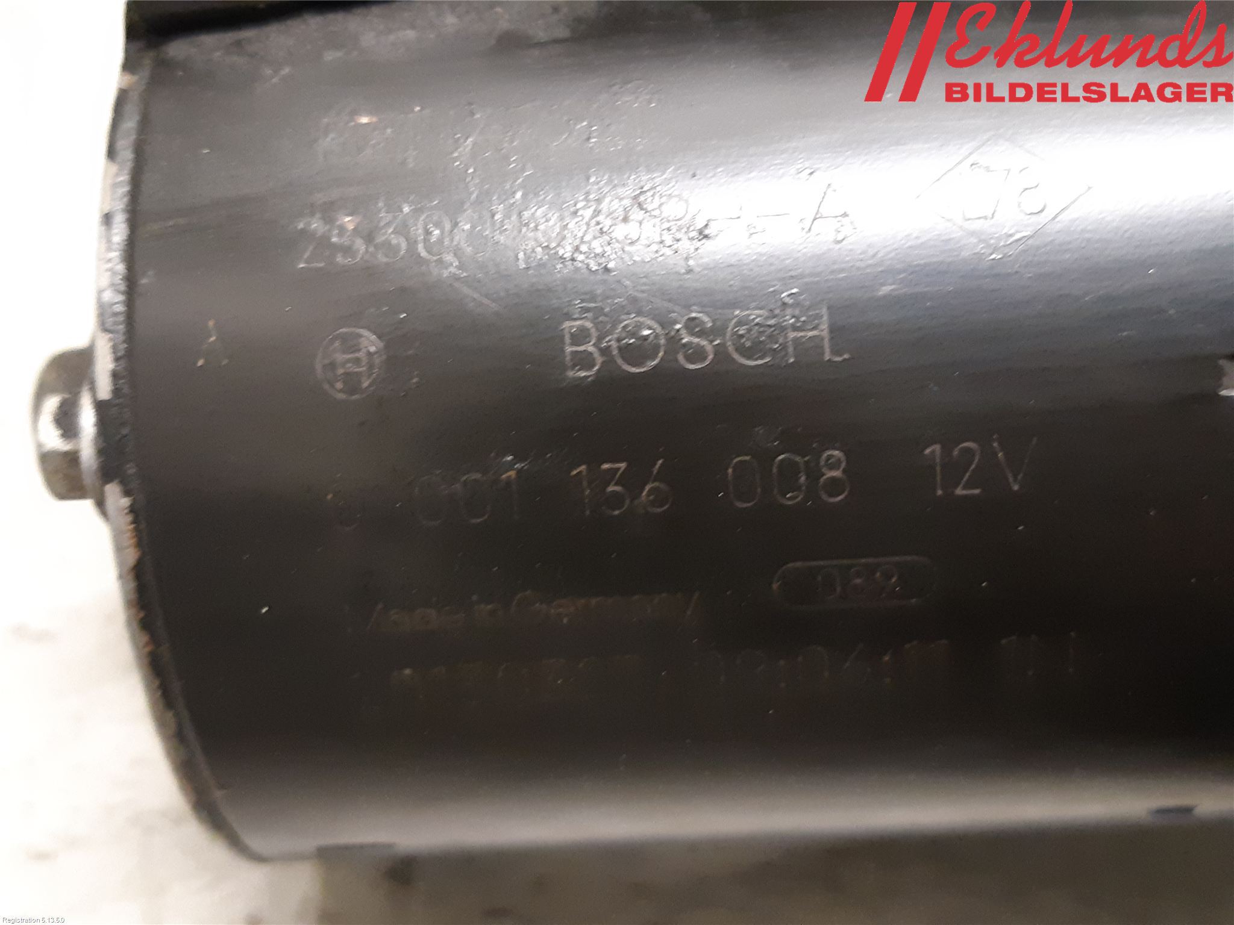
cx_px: 617
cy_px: 462
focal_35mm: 26
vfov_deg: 53.1
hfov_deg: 67.3
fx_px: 927
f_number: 1.7
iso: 320
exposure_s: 1/25
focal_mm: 3.93
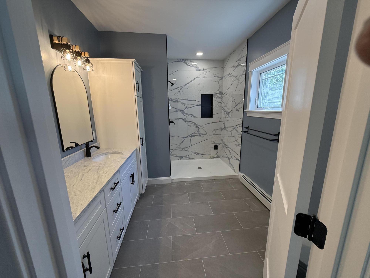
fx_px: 150
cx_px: 185
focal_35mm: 14
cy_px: 139
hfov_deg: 102.1
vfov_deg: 85.7
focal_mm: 2.22
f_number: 2.2
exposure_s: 1/120
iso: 125
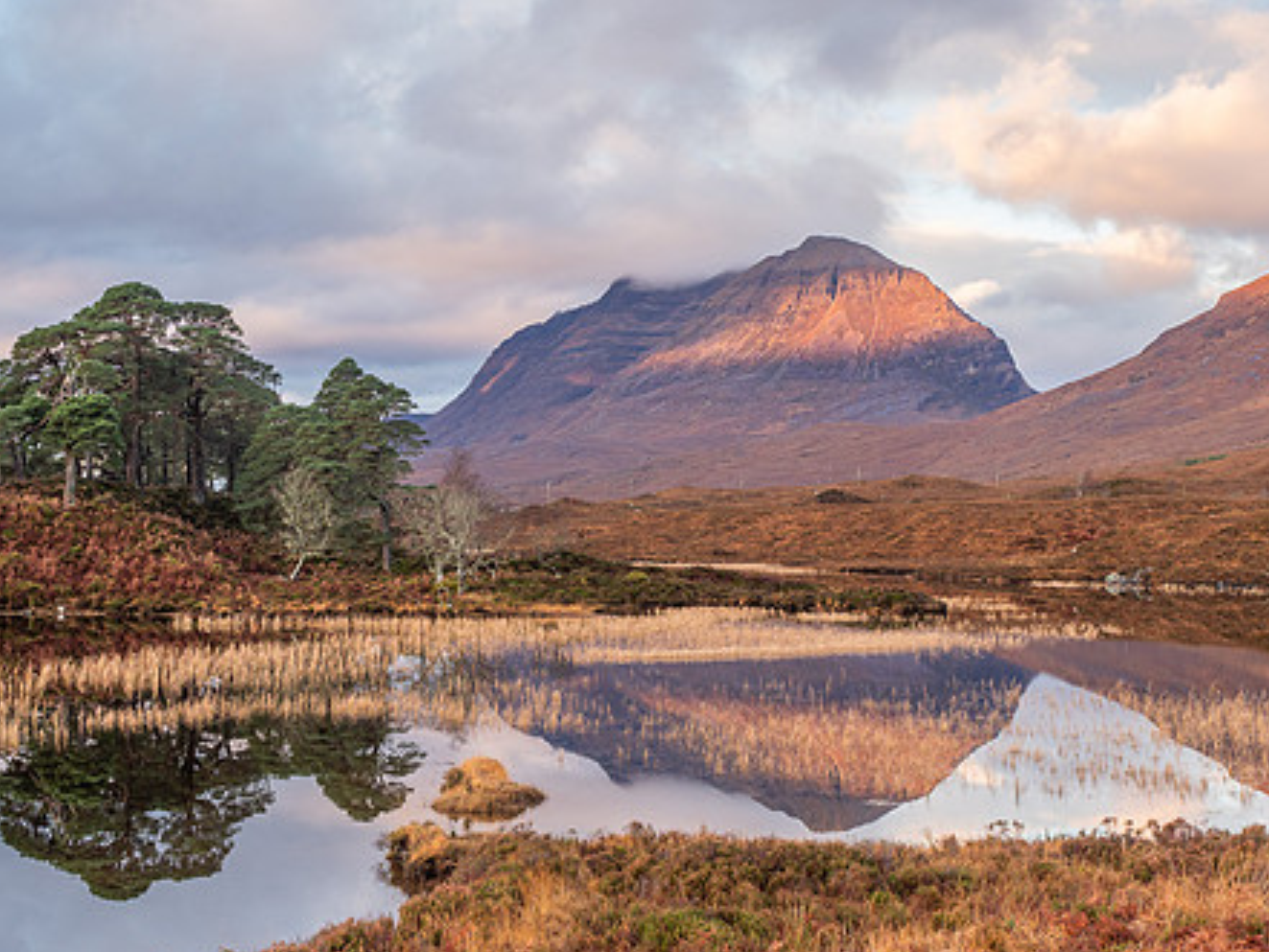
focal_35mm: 50
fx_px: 1833
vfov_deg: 29.1
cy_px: 393
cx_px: 570
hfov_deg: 38.1
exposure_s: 1/6
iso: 200
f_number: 7.1
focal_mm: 19
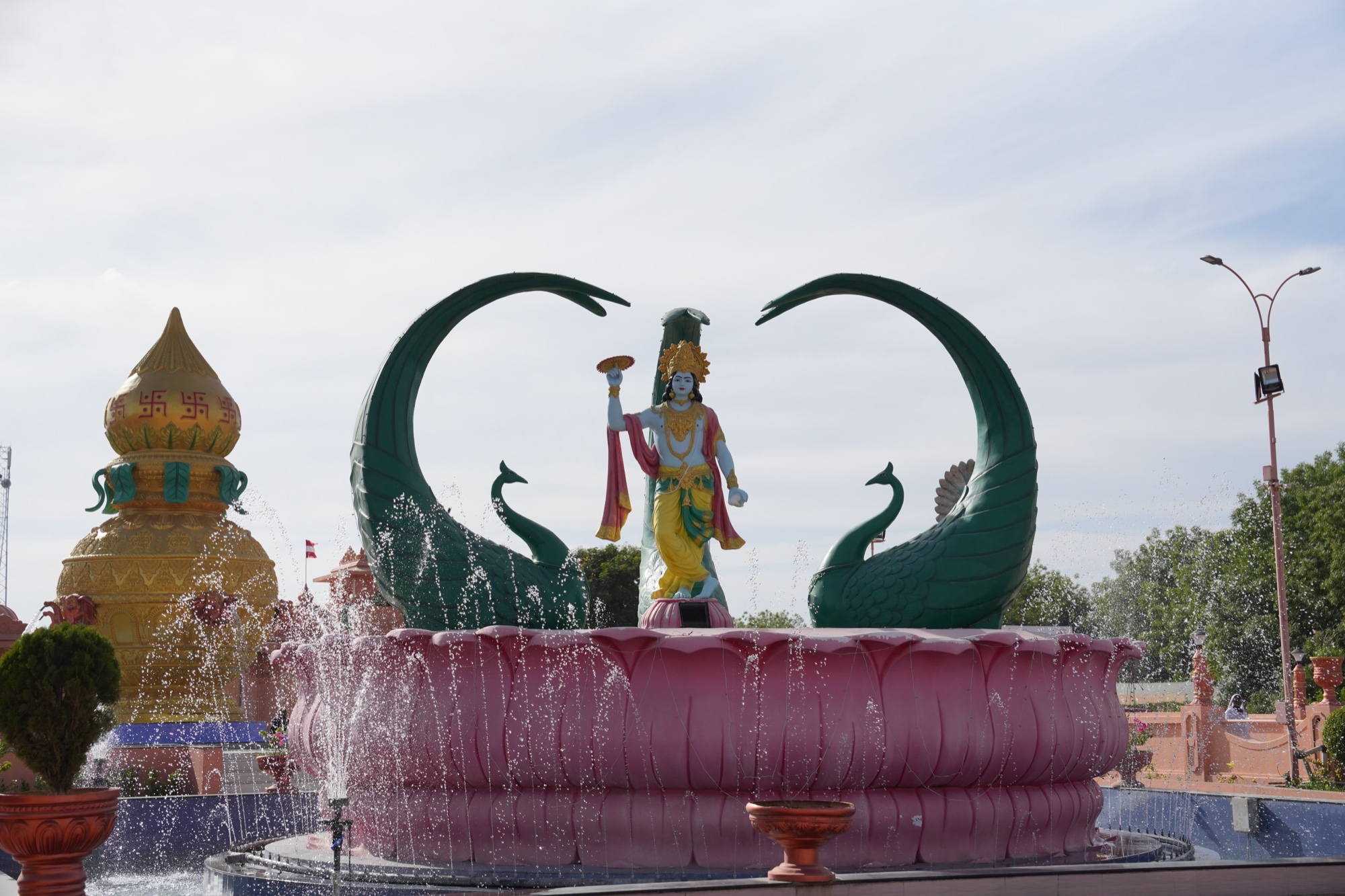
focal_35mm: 51
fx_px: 1905
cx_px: 672
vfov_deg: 26.5
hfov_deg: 38.9
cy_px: 448
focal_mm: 51
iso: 800
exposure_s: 1/8000
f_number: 5
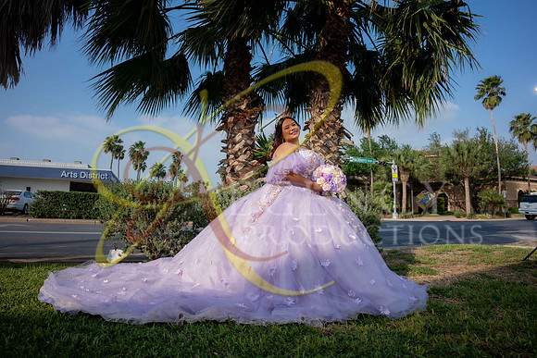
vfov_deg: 62.0
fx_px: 298
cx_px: 268
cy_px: 179
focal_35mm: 20
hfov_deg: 84.0
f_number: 2.8
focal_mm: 20
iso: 125
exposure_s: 1/1600
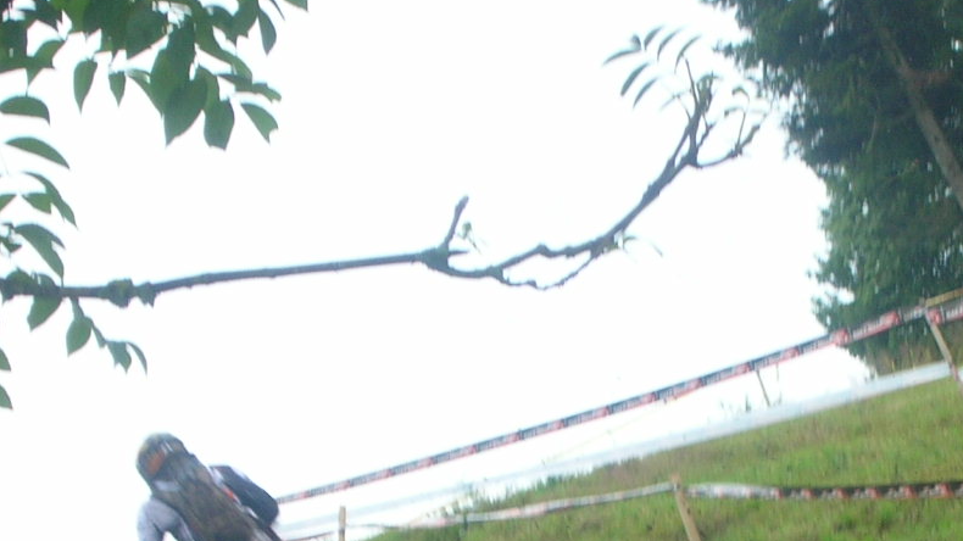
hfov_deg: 11.2
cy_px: 654
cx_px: 759
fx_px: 4902
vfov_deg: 6.3
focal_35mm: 192
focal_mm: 14.5
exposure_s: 1/128
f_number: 4.4
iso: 50
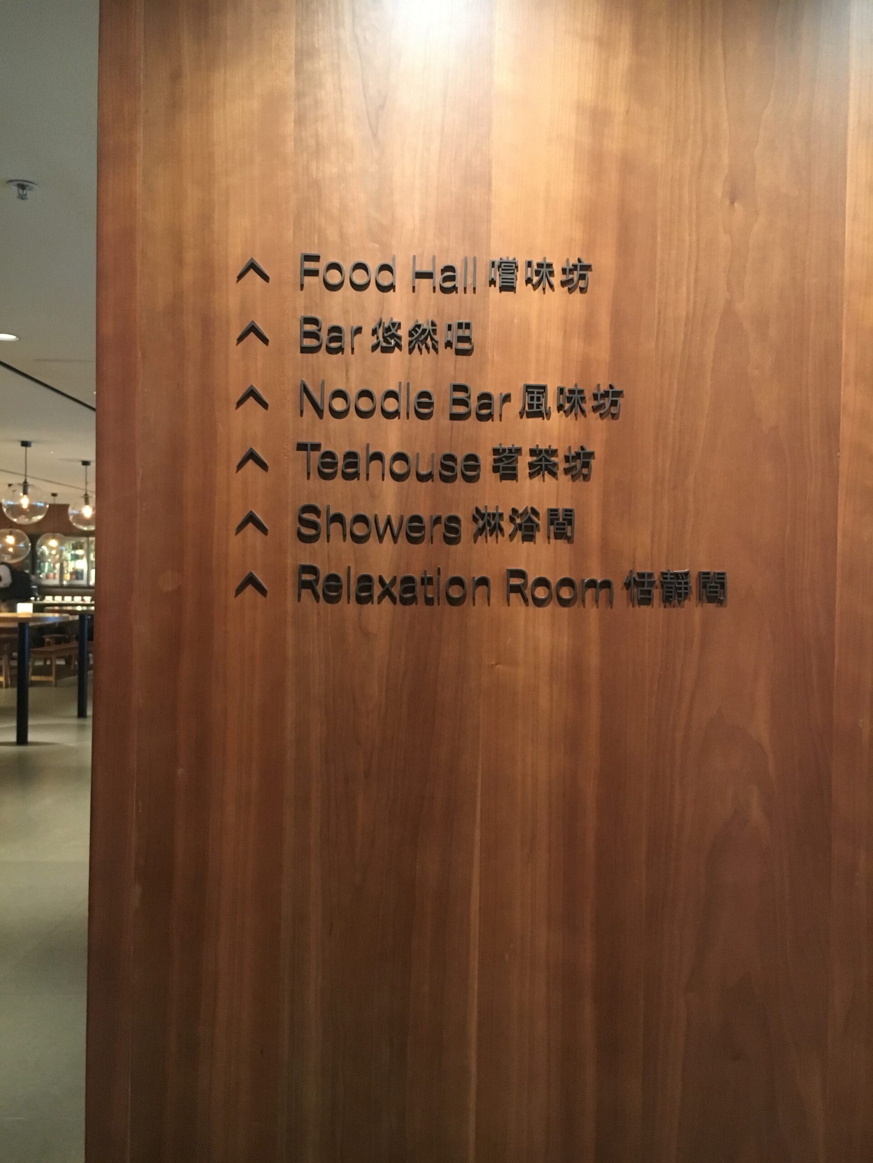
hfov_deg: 48.2
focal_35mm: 29
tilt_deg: +0.9
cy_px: 582
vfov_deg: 61.7
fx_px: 975
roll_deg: -0.9
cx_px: 436
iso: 200
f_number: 2.2
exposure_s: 1/20
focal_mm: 4.15
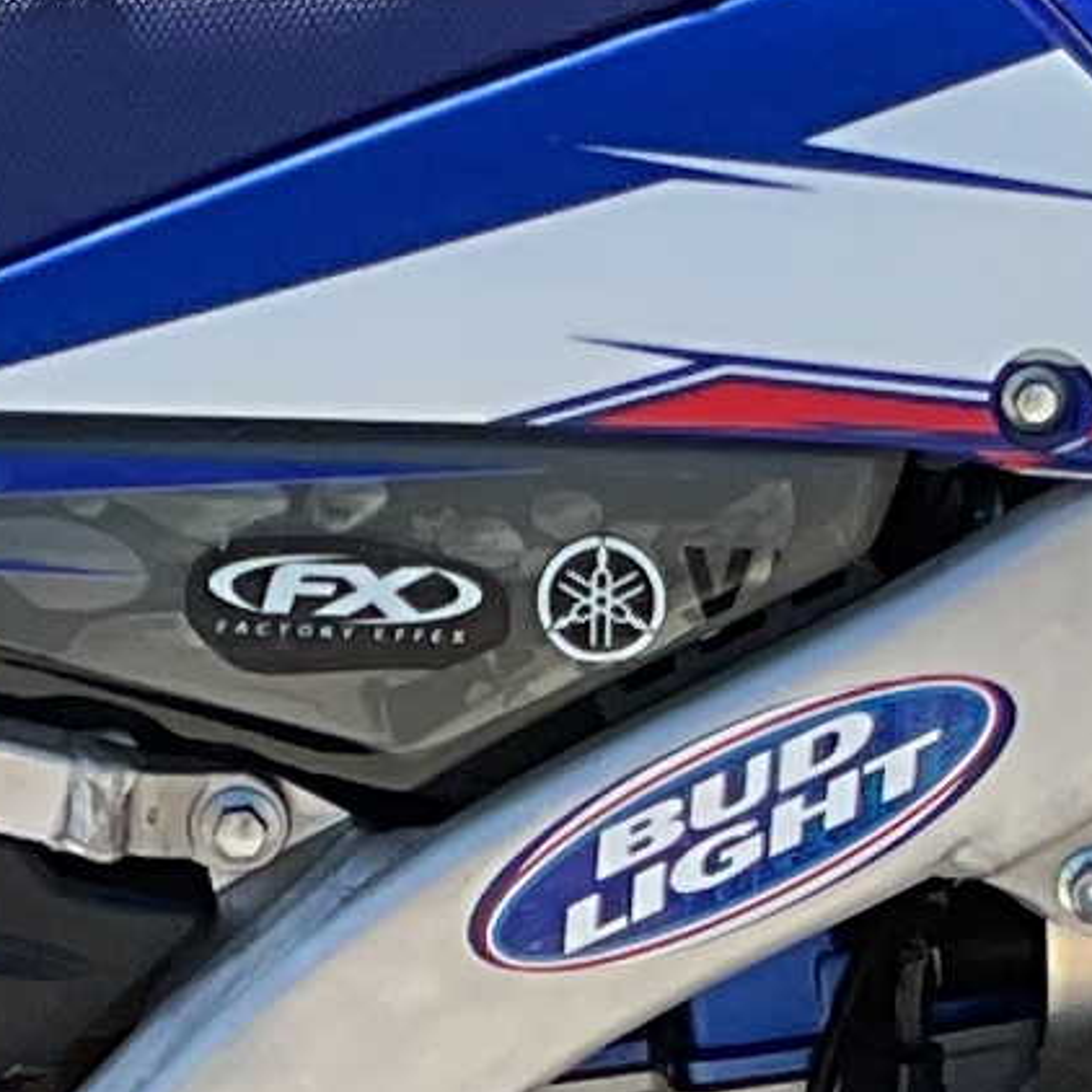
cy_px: 1540
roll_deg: -0.9
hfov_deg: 7.1
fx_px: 8744
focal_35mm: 245
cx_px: 709
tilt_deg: -21.9
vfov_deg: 7.1
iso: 16
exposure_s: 1/586
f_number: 1.8
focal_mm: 3
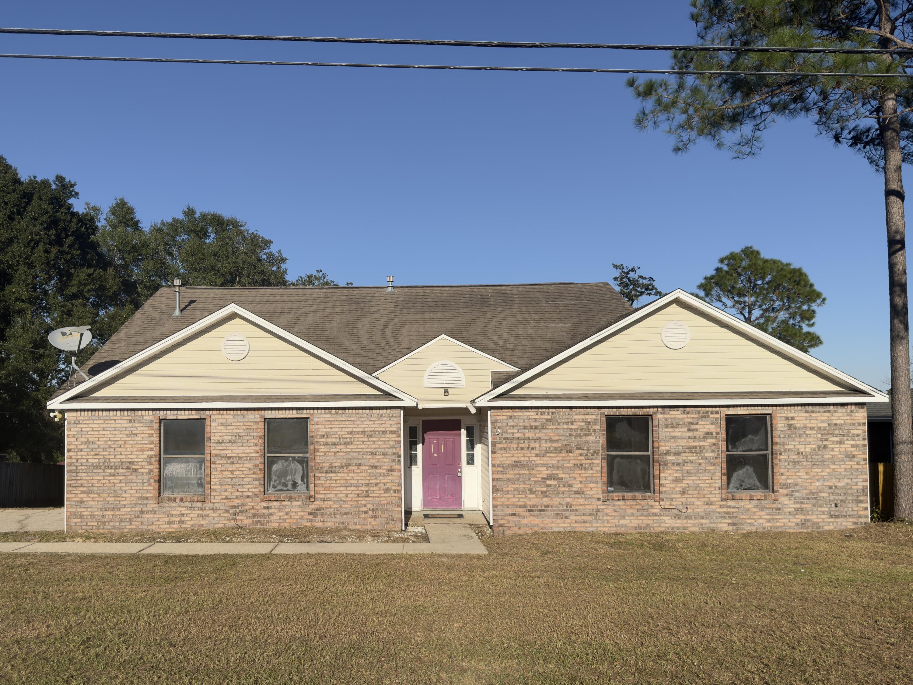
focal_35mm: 24
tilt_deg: +1.7
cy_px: 342
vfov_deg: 56.8
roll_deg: +0.8
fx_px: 633
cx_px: 456
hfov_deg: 71.6
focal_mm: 6.76
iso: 64
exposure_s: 1/5882
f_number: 1.78
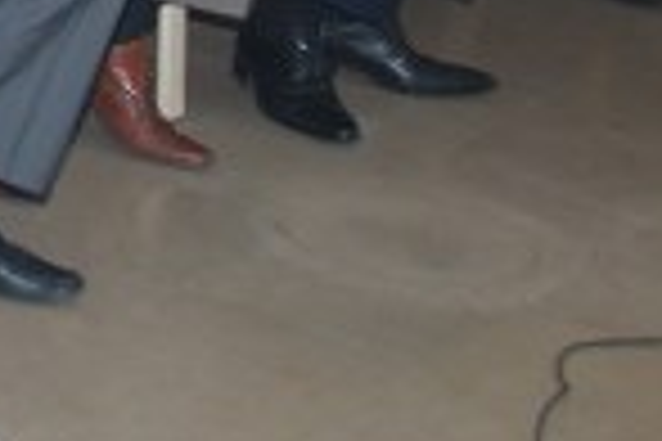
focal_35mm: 180
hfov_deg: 10.4
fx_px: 3310
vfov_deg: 7.2
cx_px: -734
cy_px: -556
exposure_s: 1/60
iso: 200
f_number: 4
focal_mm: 22
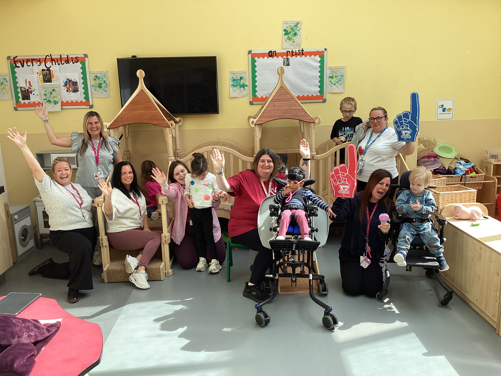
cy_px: 188
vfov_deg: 45.4
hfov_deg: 58.4
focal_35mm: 31
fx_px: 449
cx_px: 250
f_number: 2.4
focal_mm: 3.3
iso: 25
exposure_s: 1/338
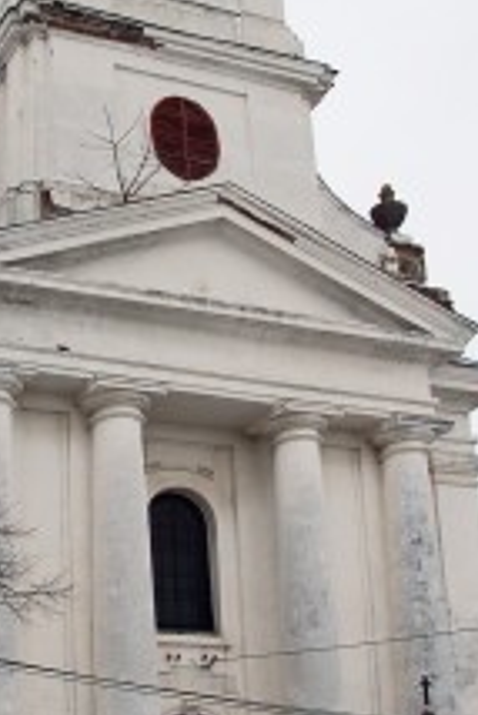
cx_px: 107
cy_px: 257
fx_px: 1136
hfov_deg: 23.5
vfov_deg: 34.7
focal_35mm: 57
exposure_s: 1/500
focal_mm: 17
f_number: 11
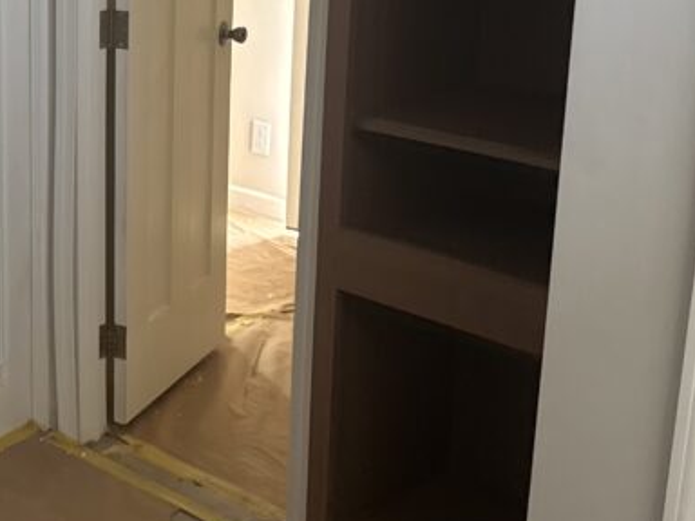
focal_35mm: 64
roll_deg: +0.4
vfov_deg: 22.6
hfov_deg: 28.4
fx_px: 1285
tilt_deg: -13.8
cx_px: -4
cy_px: 112
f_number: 1.78
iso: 400
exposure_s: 1/60
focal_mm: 6.76
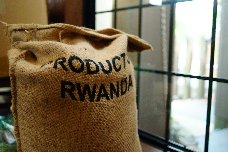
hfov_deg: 46.4
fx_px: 266
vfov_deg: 31.8
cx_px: 114
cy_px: 76
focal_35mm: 42
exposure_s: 1/1250
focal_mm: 28
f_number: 1.8
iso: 3200
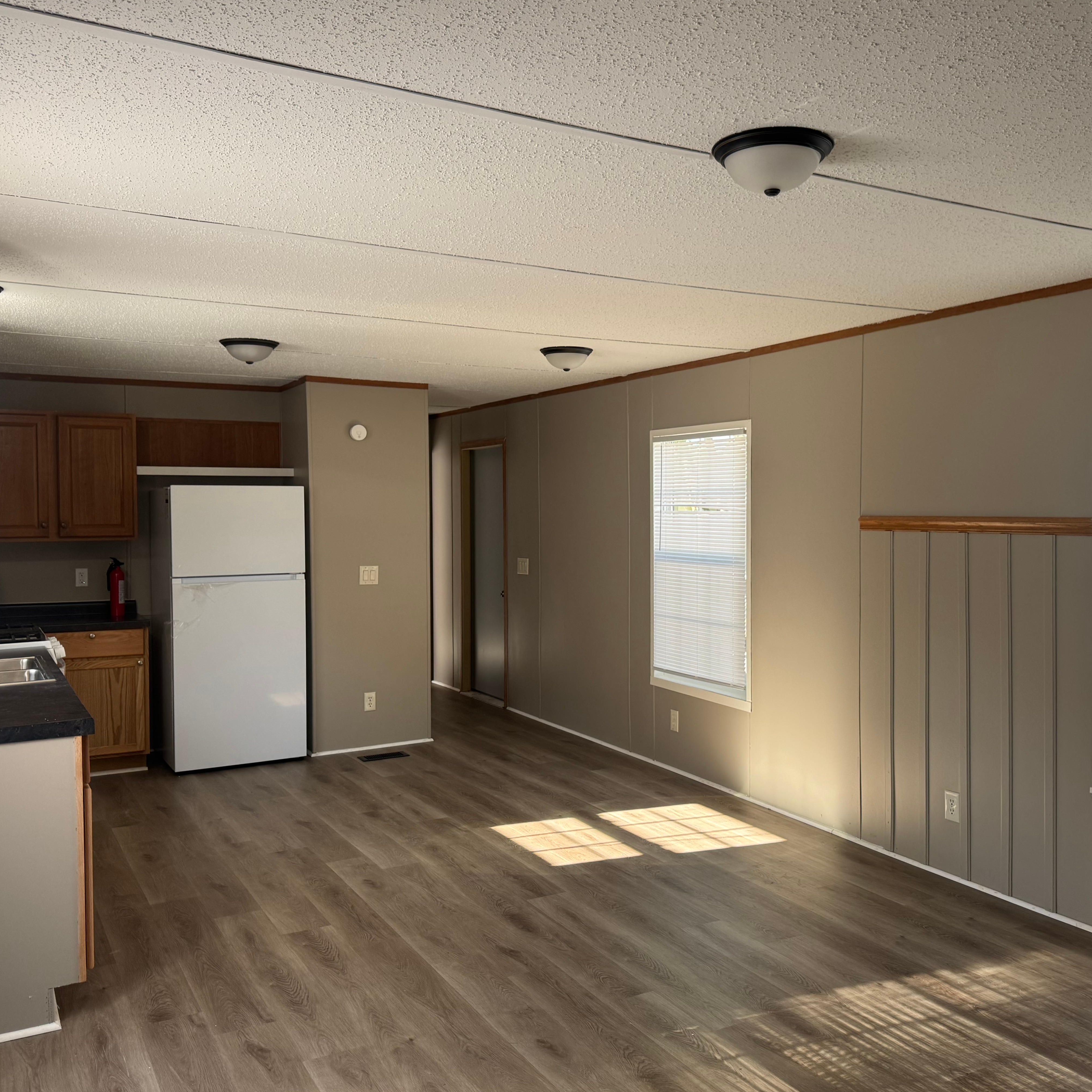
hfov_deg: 55.5
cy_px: 535
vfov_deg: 55.6
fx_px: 1035
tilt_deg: -1.1
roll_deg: -2.1
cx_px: 601
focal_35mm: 29
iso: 125
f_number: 1.78
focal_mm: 6.76
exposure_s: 1/120
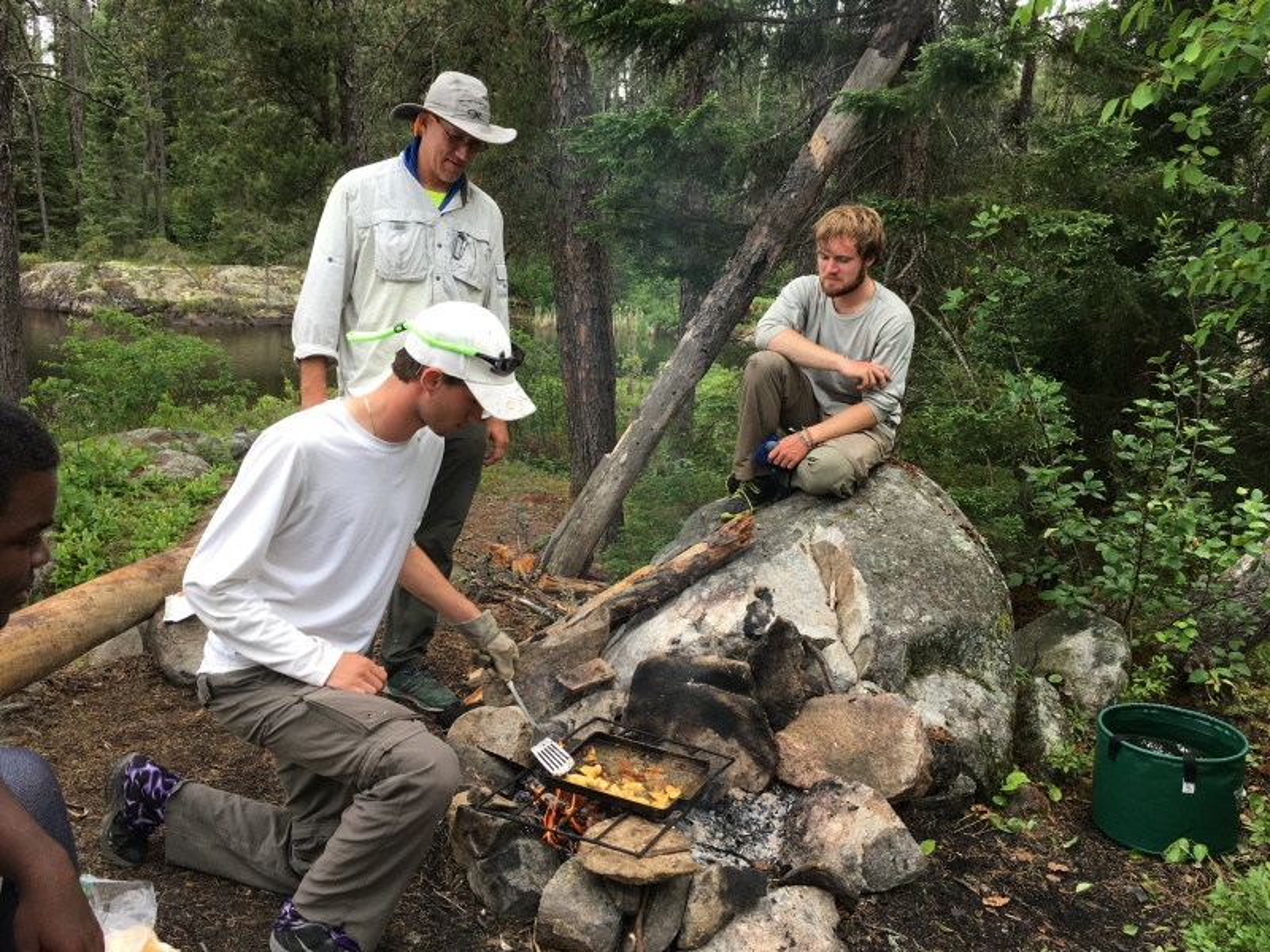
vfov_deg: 48.2
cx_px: 635
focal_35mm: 29
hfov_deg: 61.7
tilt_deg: -11.7
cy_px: 476
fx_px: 1064
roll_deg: -3.1
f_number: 2.2
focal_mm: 4.15
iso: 25
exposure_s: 1/120
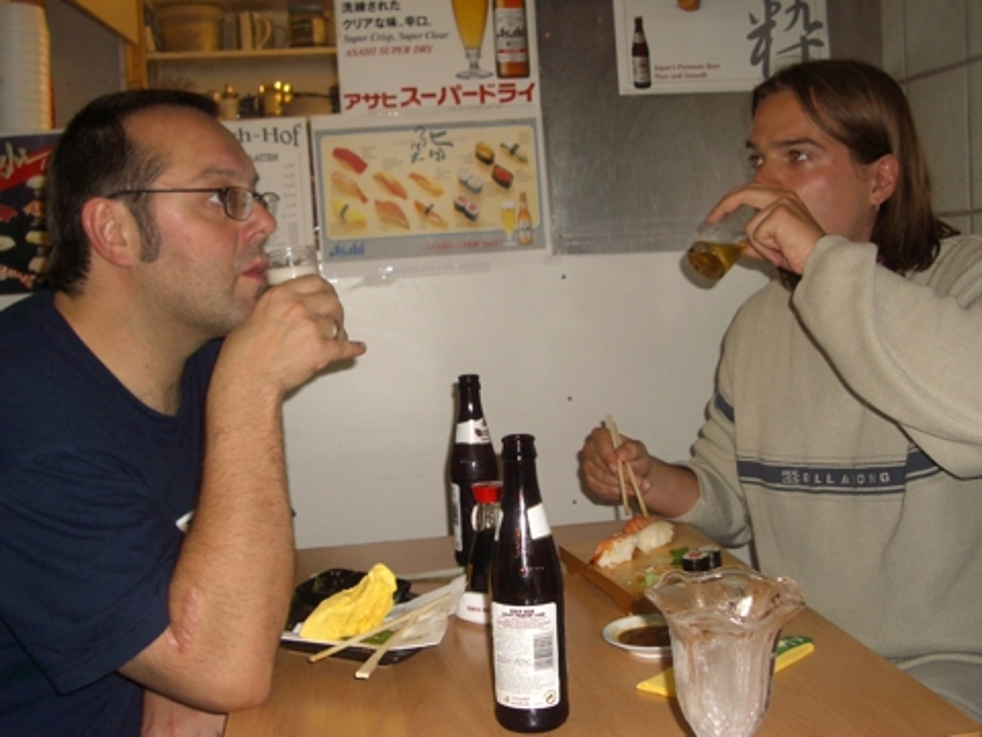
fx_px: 1163
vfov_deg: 35.1
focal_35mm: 41
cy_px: 368
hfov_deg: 45.8
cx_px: 491
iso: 100
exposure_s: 1/60
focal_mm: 6.8
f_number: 2.8
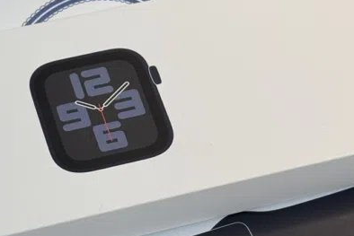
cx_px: 185
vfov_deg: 16.8
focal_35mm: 81
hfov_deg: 25.0
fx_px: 797
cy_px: 170
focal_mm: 6.76
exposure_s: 1/100
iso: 80
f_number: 1.78
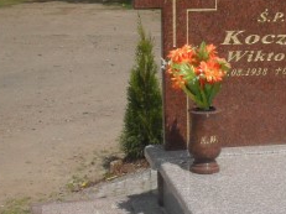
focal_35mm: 97
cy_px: 183
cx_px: 340
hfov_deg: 19.1
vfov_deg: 15.1
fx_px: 801
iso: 200
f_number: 8.4
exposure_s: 1/750
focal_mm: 6.3
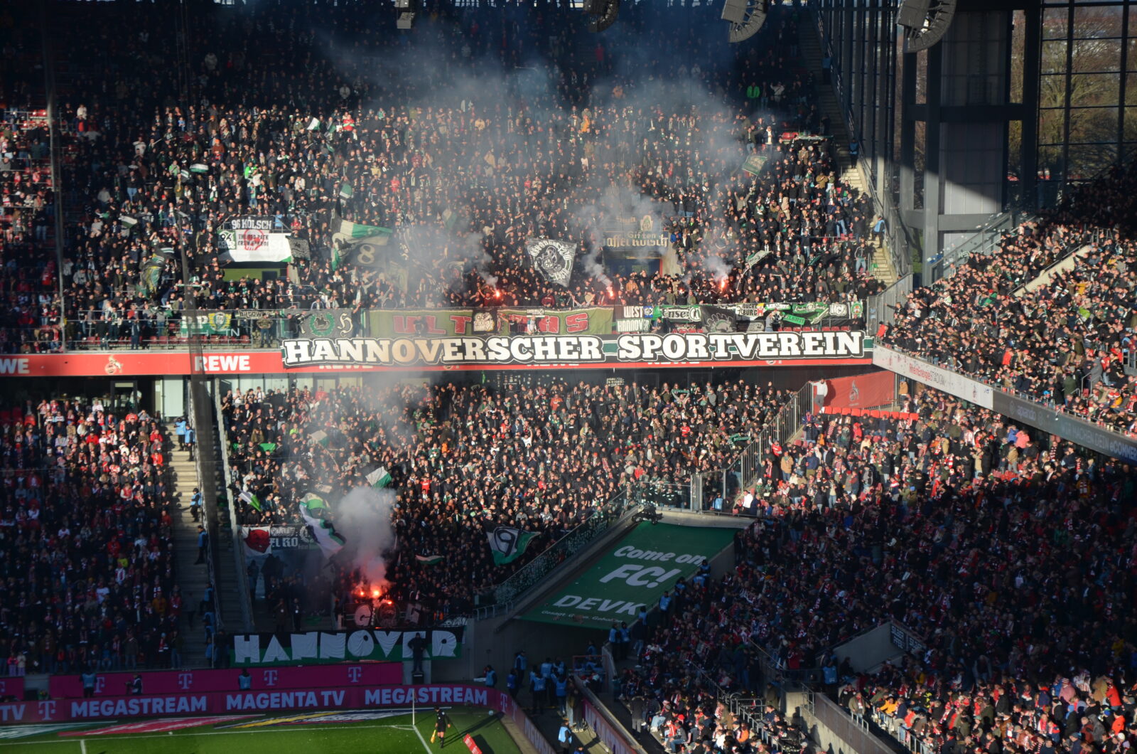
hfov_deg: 17.1
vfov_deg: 11.4
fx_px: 3782
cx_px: 568
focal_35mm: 120
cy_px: 377
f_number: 6.3
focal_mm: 80
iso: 200
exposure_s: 1/640
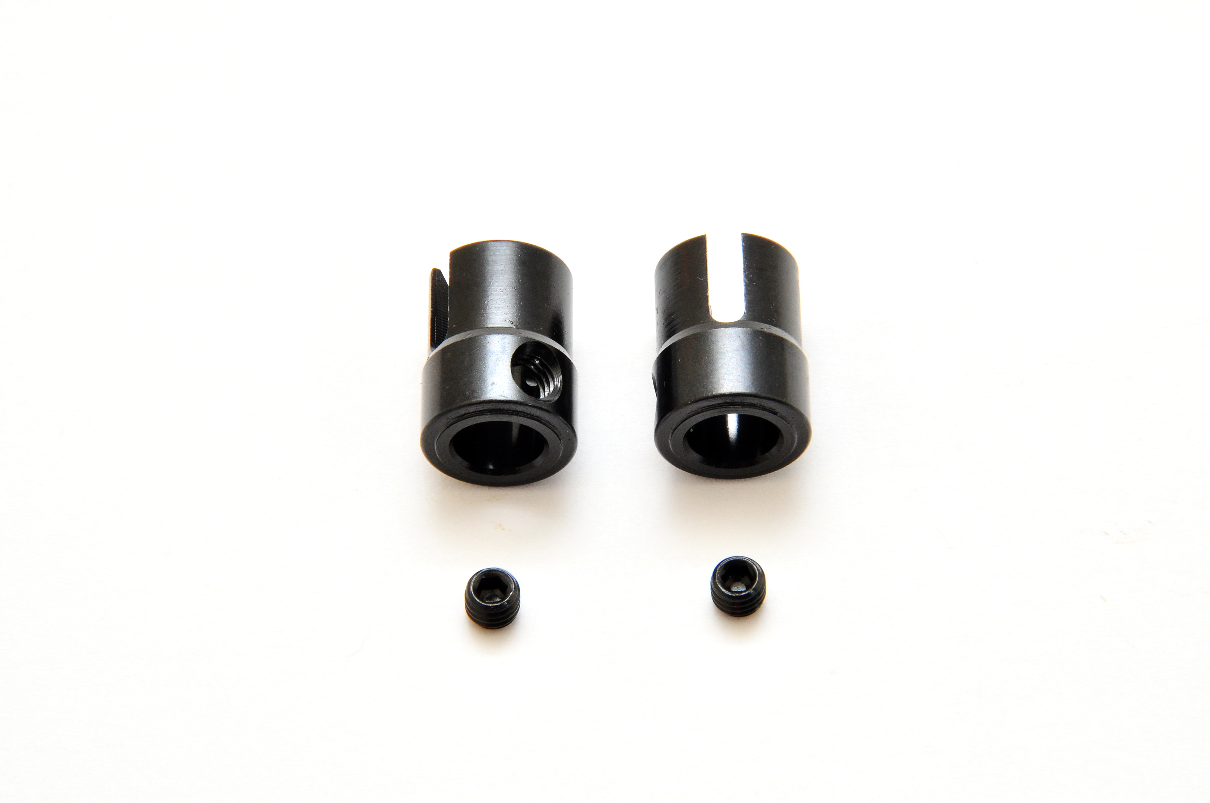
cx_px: 605
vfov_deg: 4.6
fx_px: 10071
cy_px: 402
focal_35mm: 300
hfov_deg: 6.9
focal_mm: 200
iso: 400
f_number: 22
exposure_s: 1/60
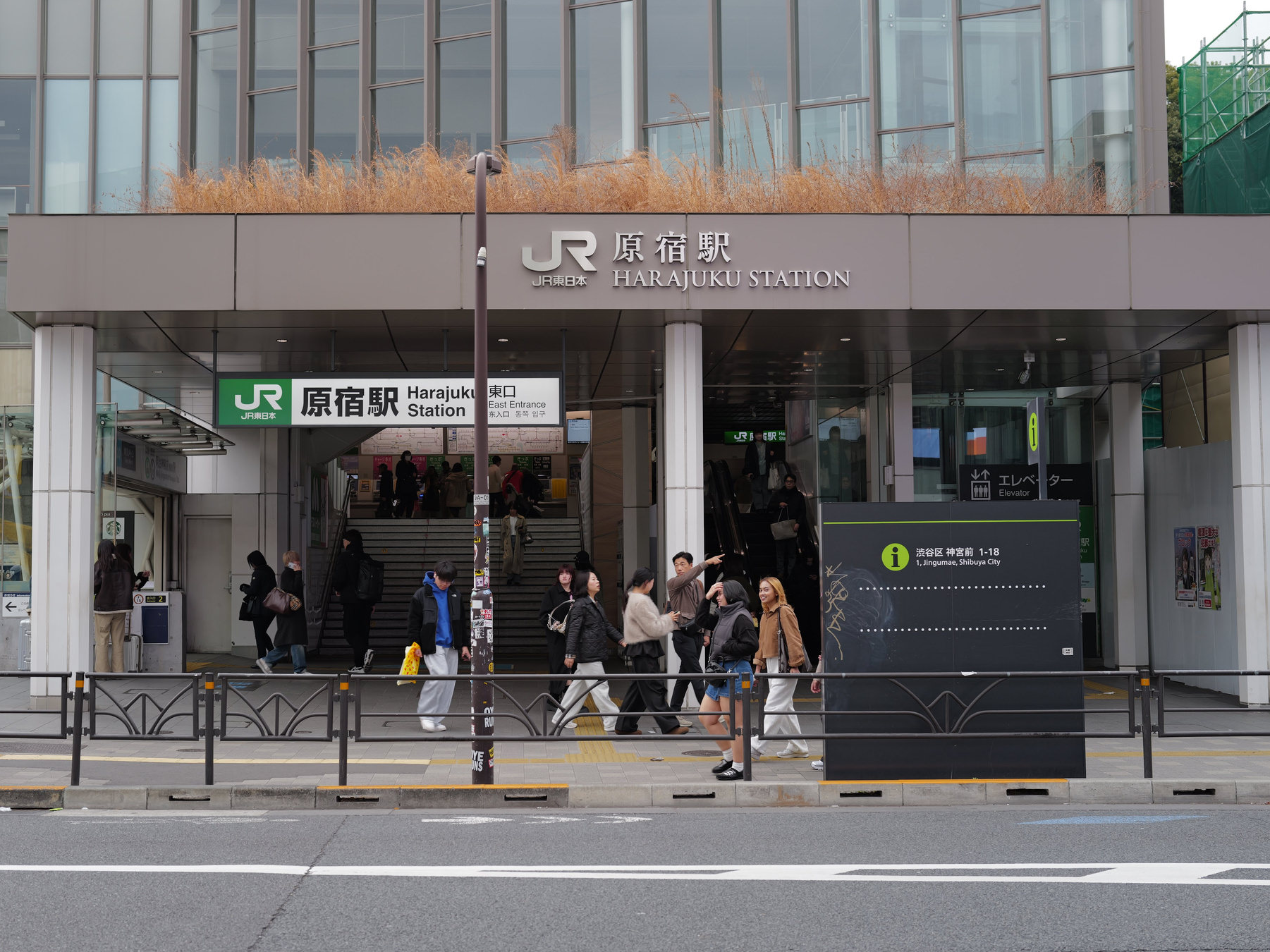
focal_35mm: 47
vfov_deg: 30.9
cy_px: 474
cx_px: 575
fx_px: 1724
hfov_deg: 40.4
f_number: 3.5
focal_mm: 43
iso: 100
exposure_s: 1/125
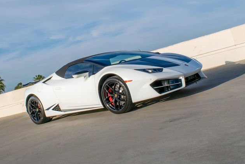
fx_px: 299
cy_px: 57
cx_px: 109
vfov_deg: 30.3
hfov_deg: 44.4
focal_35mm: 44
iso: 200
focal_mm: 18
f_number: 11
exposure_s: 1/500
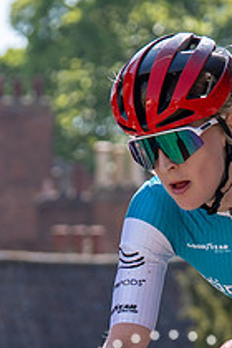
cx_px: 262
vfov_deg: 4.8
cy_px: 424
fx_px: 4166
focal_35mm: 431
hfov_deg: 3.2
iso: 100
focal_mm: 70
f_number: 3.5
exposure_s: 1/1000
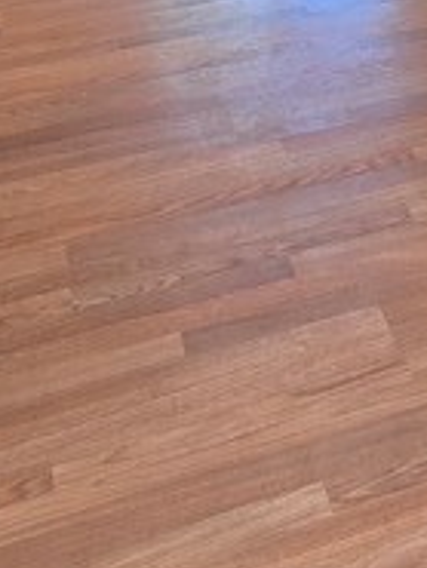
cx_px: 602
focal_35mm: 72
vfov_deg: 20.5
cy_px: -405
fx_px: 1183
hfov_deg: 18.6
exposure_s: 1/60
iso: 80
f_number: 2.2
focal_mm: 2.2
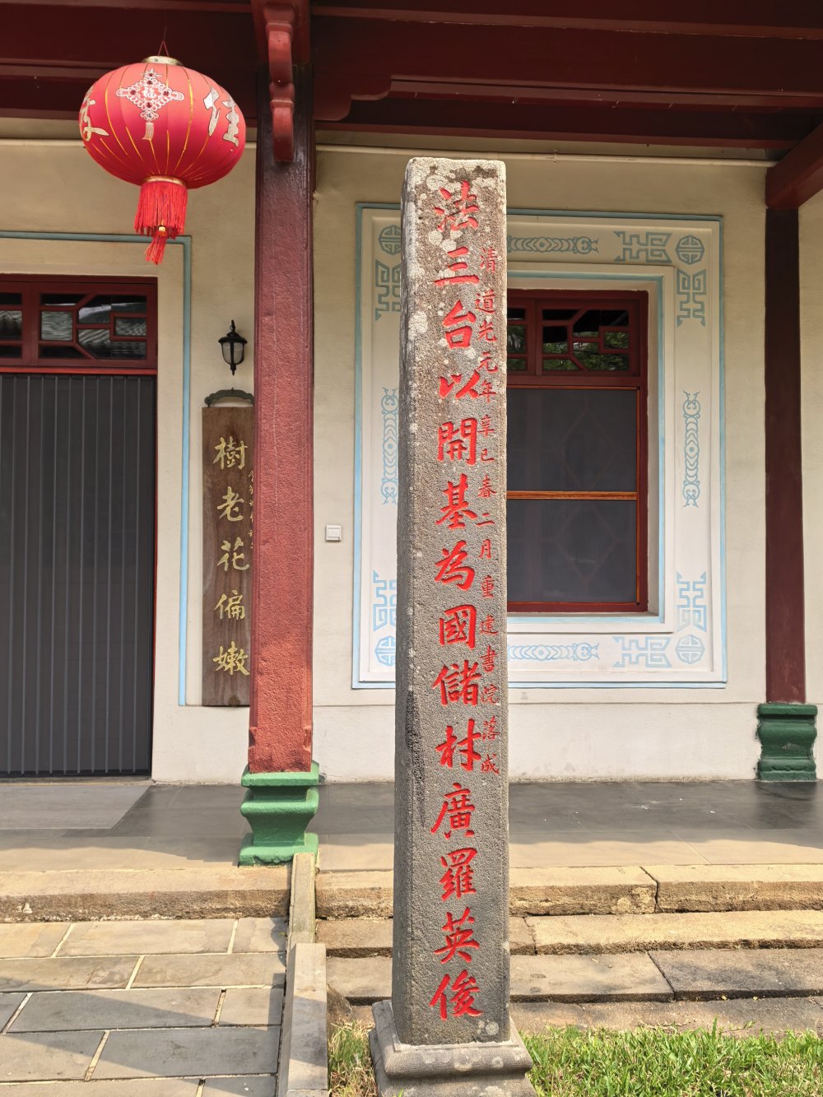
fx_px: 1014
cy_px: 548
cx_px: 412
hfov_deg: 44.2
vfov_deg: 56.8
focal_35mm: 32
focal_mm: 8.5
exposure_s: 1/1107
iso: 50
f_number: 2
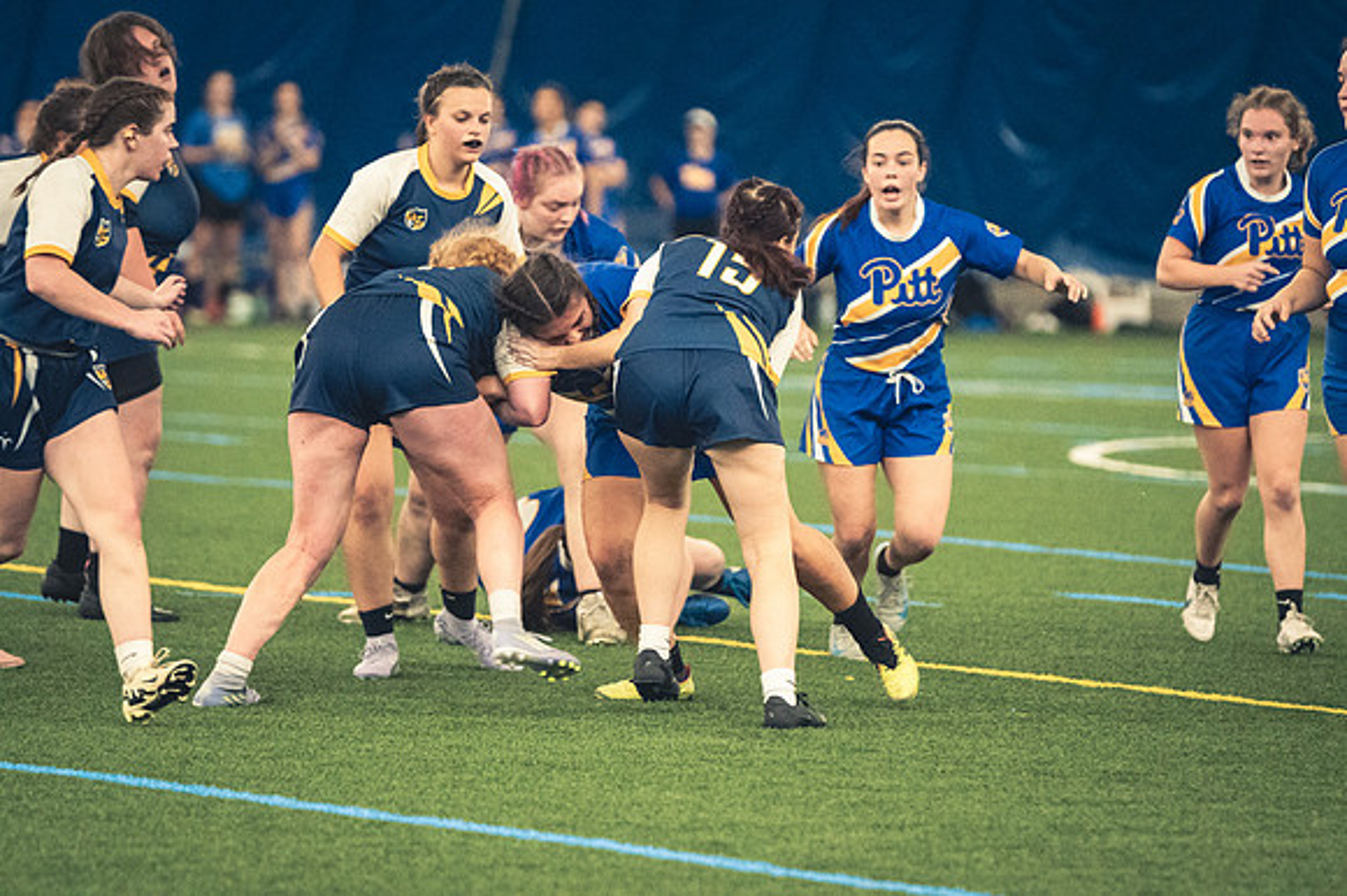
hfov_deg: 6.9
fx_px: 11218
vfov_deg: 4.6
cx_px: 674
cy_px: 448
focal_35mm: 300
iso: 12800
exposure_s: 1/500
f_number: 2.8
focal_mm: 200
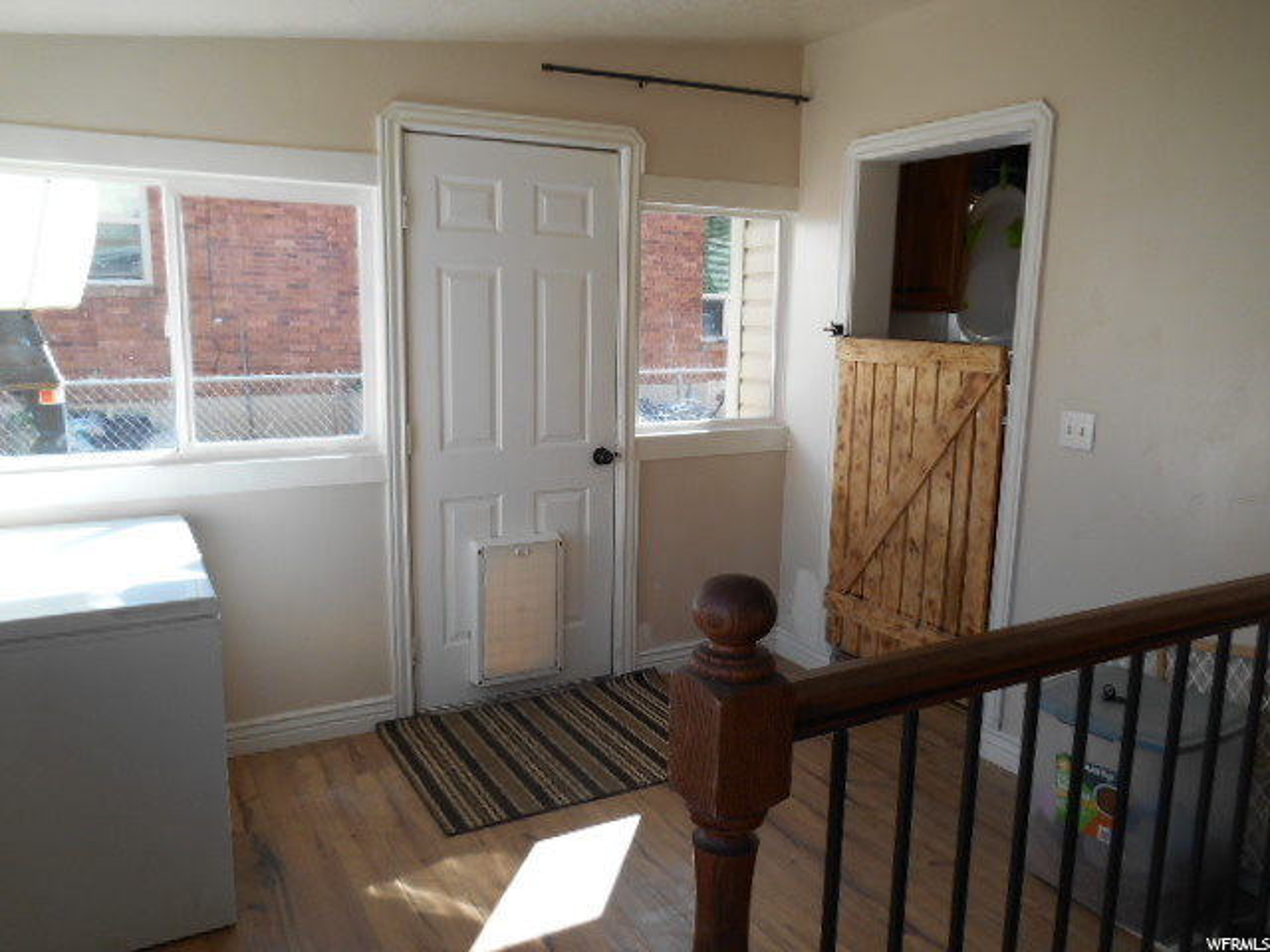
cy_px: 476
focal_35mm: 26
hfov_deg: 67.3
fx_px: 954
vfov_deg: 53.1
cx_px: 635
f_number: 3.4
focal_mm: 4.7
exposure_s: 1/125
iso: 80
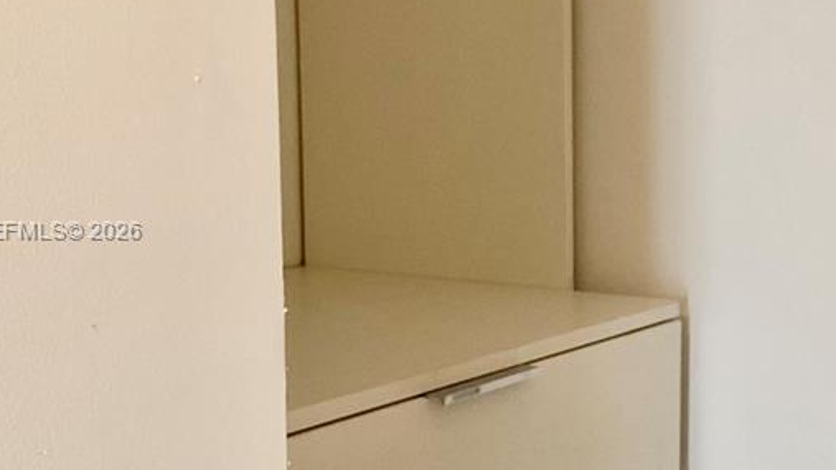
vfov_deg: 18.0
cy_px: 233
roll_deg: +0.4
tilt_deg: -6.0
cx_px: 577
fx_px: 1485
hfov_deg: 31.1
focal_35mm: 67
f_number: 1.8
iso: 160
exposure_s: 1/60
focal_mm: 4.25
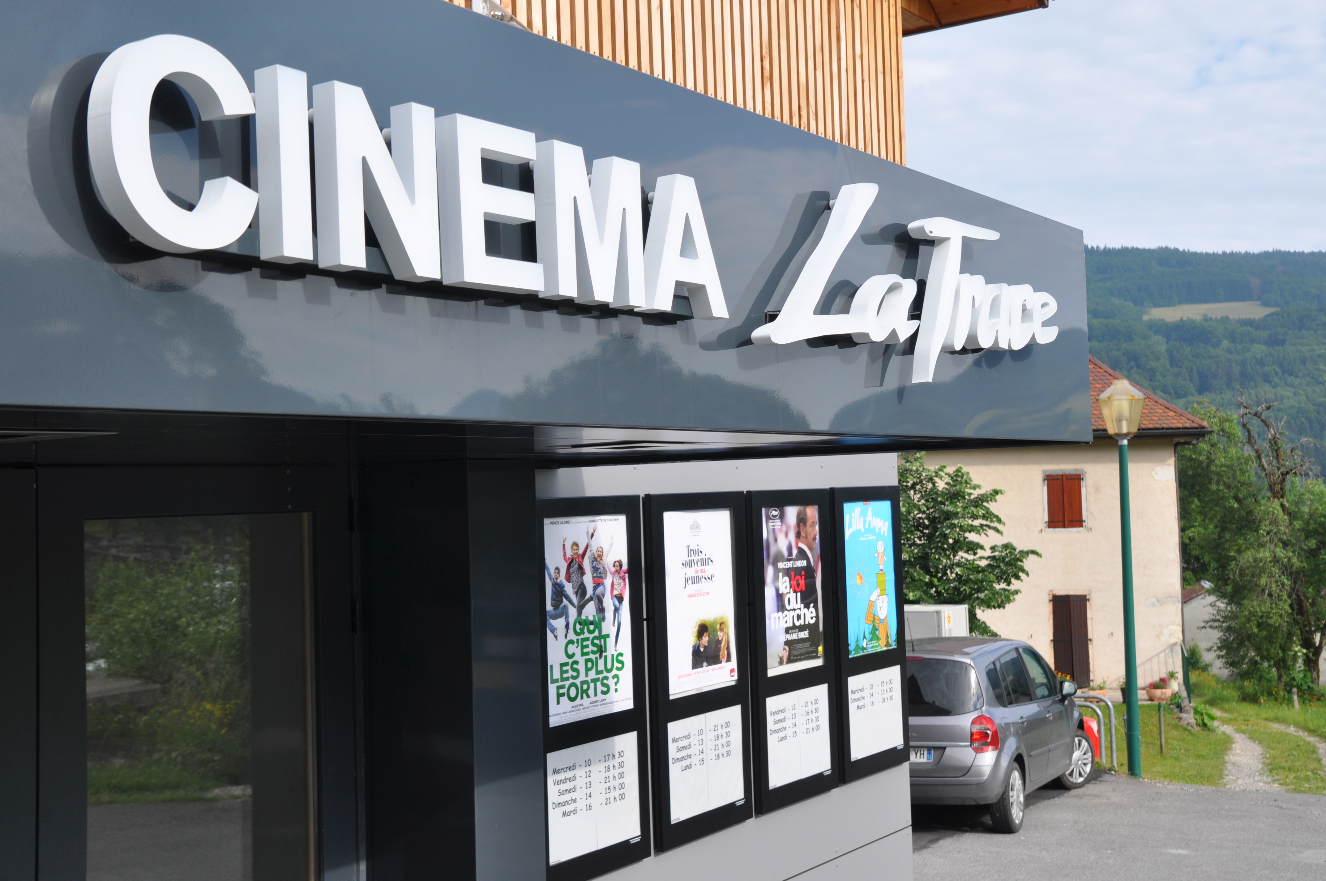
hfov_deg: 45.0
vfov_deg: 30.8
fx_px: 1600
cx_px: 663
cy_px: 440
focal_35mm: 44
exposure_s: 1/320
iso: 200
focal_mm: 29
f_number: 9
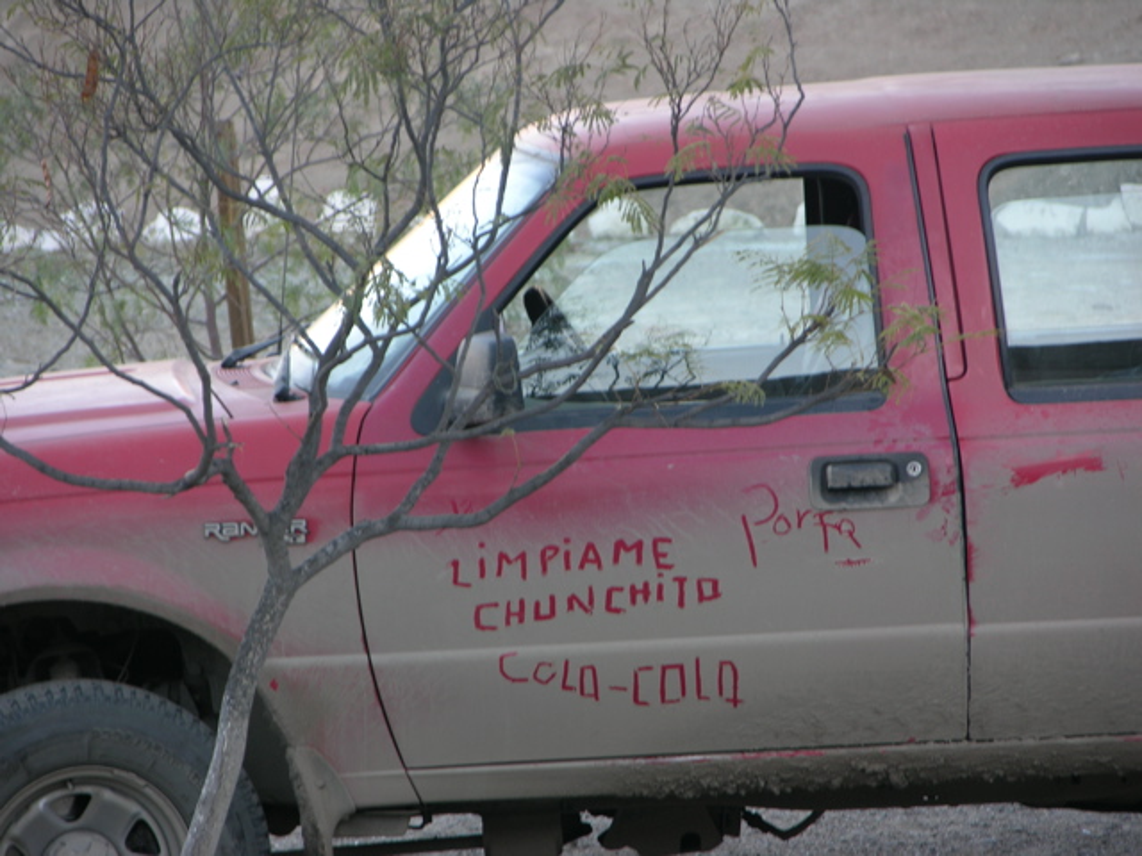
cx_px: 571
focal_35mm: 270
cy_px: 428
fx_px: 8907
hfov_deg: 7.3
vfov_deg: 5.5
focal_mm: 67.7
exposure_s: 1/40.2
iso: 50
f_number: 4.2
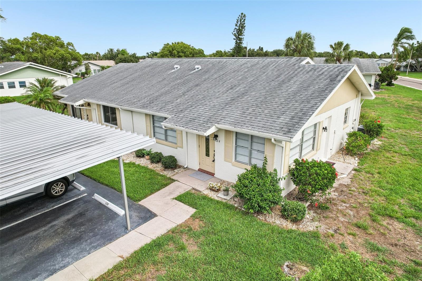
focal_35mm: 22
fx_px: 258
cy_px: 140
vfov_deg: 57.2
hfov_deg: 78.6
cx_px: 211
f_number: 2.8
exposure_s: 1/2500
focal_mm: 8.4
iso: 120
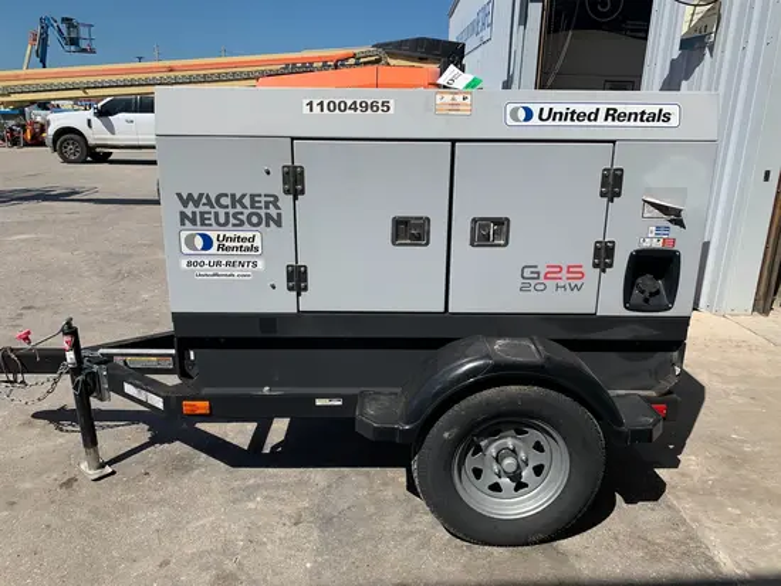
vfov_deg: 53.1
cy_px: 293
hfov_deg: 67.3
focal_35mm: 26
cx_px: 390
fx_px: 587
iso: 25
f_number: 1.8
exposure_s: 1/3401
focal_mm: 4.25
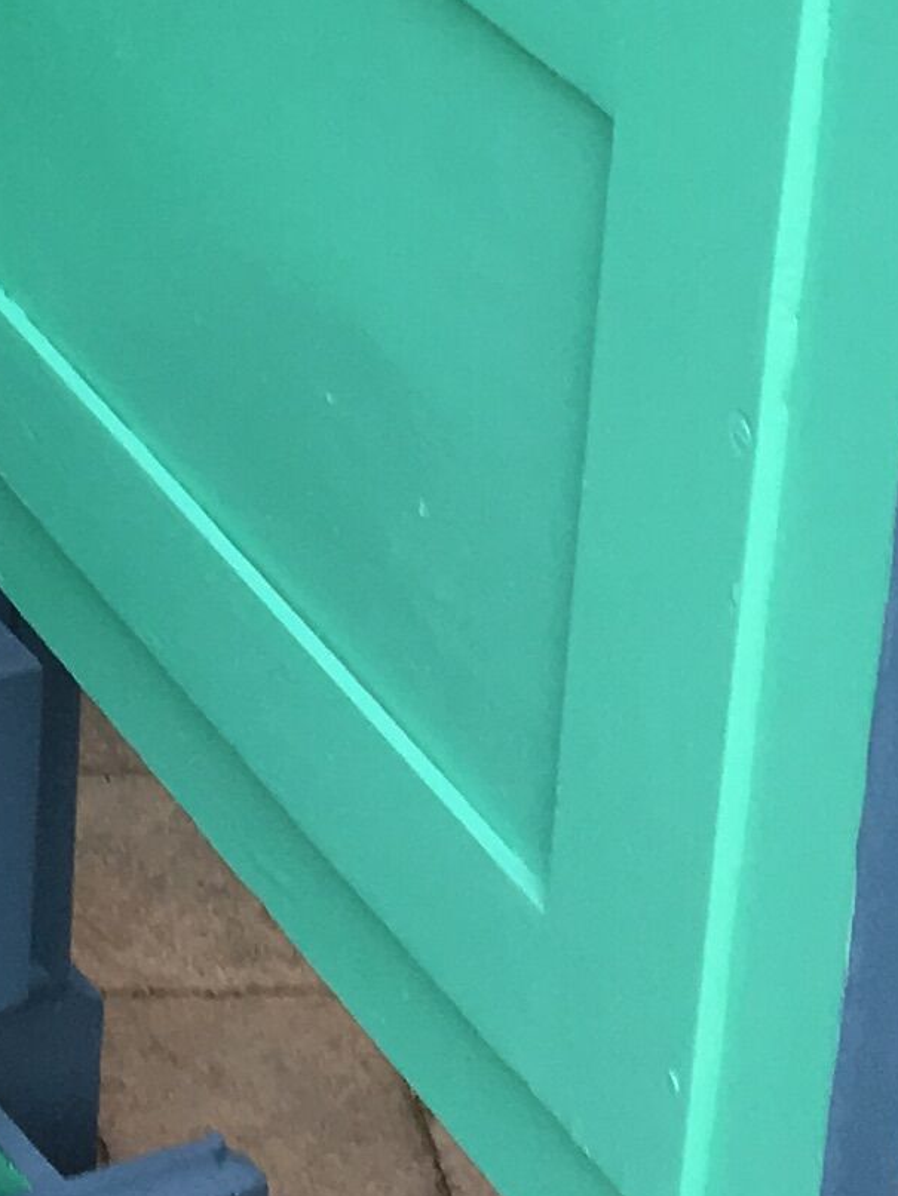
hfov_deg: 9.8
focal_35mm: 145
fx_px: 5013
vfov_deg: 12.9
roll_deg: +0.5
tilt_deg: -17.1
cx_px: -601
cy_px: -576
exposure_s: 1/100
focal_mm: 4.15
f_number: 2.2
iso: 32
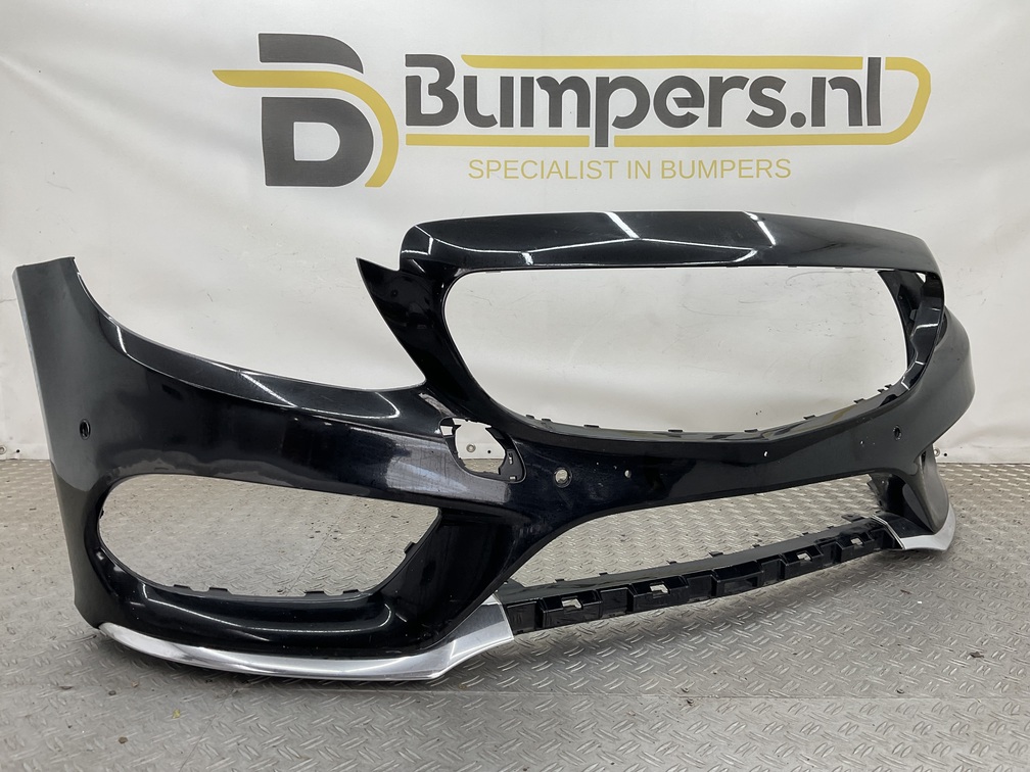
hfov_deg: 61.7
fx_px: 863
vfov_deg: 48.2
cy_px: 386
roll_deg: -1.8
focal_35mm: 29
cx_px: 515
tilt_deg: -9.5
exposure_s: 1/120
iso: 25
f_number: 1.8
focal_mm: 3
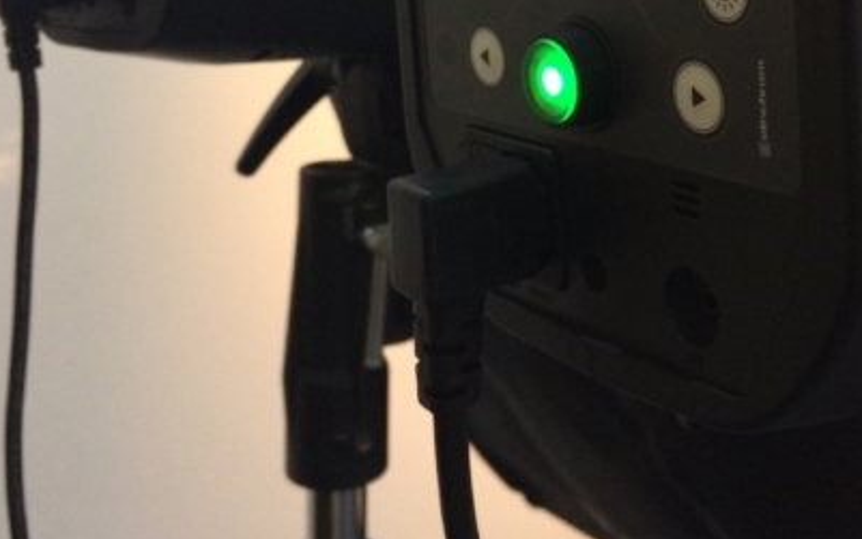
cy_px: -20
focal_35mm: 54
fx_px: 1269
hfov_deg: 37.0
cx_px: 594
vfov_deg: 22.9
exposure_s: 1/20
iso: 320
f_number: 2.2
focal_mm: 4.15
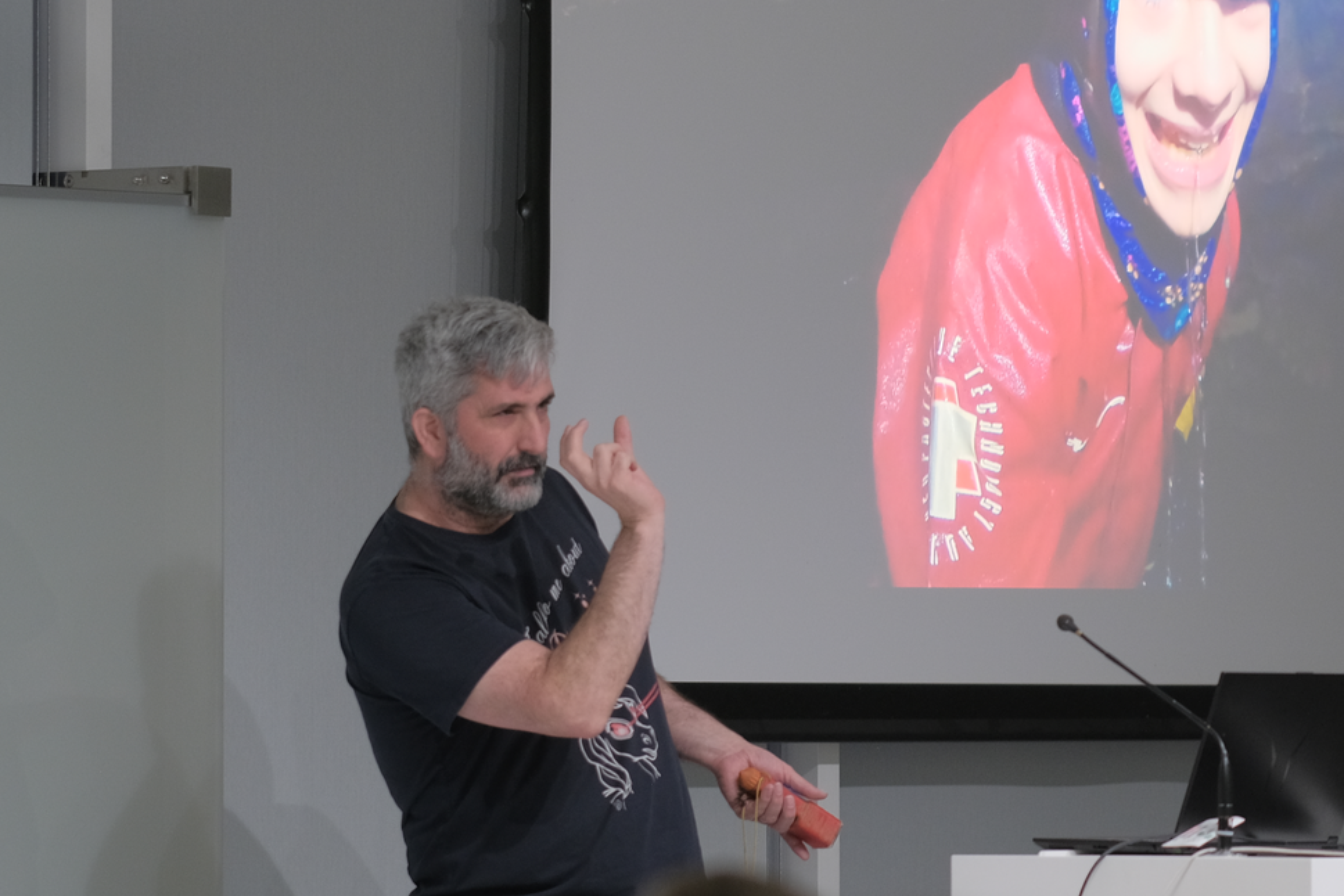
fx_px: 6235
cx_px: 775
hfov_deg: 12.3
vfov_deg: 8.2
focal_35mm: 167
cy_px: 507
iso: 500
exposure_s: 1/125
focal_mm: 90
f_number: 2
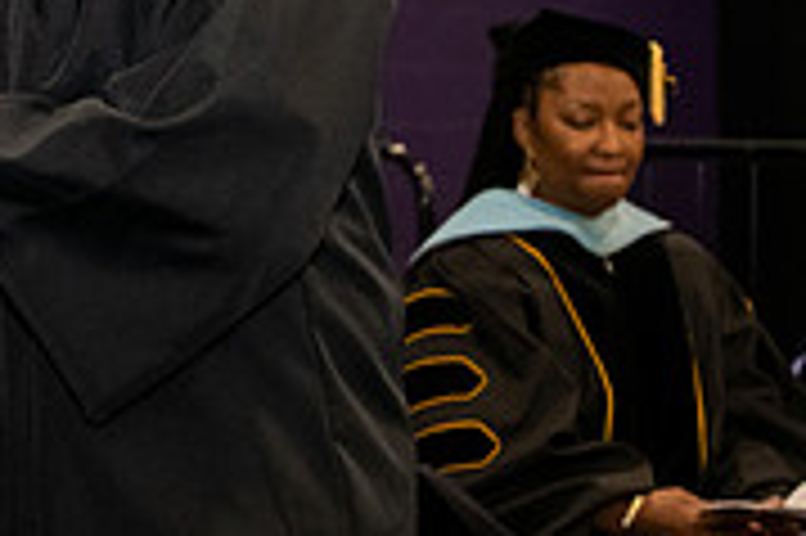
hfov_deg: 8.9
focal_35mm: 227
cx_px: -302
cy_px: -92
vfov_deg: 6.0
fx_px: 5078
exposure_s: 1/200
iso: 2500
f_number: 5.6
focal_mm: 70
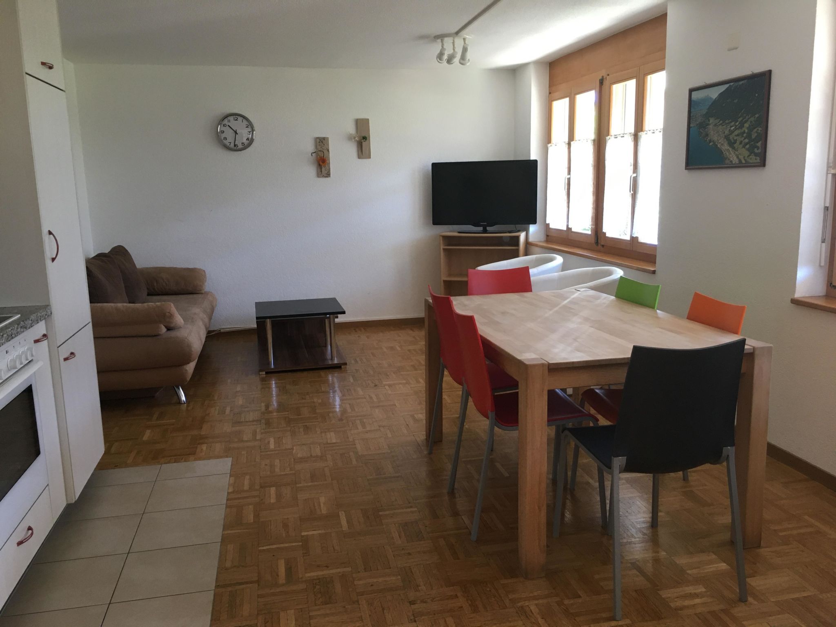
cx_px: 418
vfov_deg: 48.2
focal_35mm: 29
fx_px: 700
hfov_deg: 61.7
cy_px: 314
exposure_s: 1/33
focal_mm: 4.15
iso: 125
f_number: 2.2
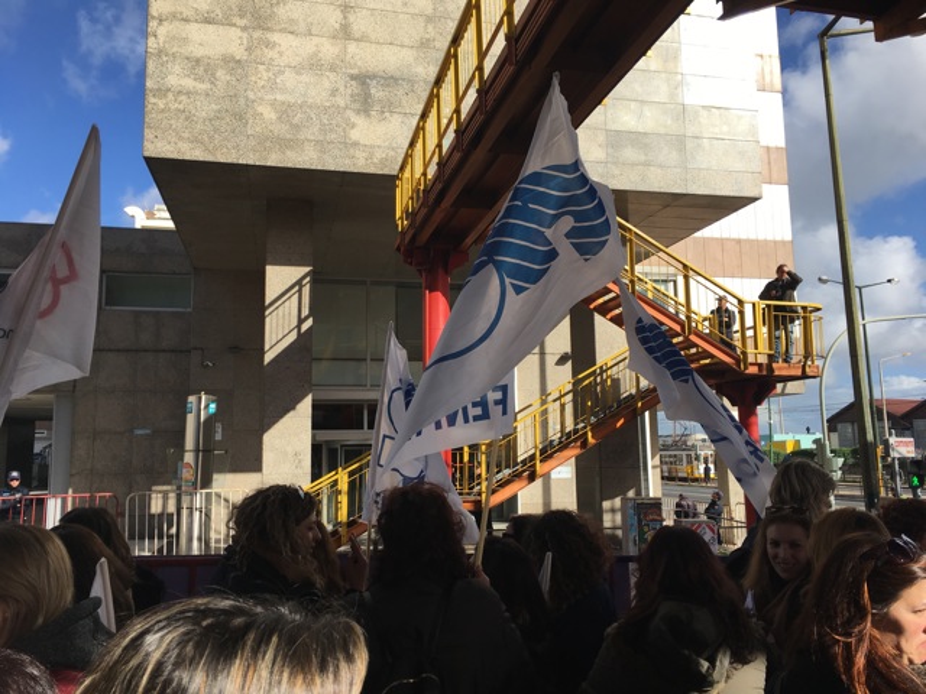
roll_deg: +1.2
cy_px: 347
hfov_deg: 61.7
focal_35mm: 29
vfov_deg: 48.2
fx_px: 776
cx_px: 463
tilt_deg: +6.4
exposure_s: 1/1425
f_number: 2.2
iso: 25
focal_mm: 4.15
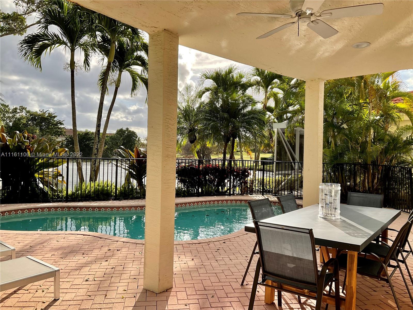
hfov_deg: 61.7
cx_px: 206
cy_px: 155
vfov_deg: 48.2
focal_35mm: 29
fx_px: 346
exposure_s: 1/1534
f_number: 1.8
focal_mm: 3
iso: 16
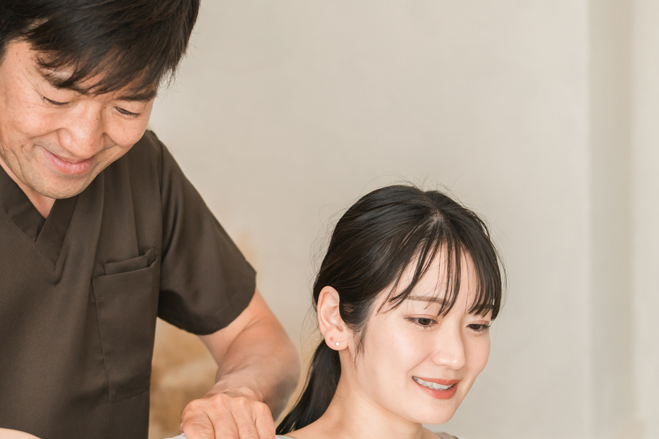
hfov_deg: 19.3
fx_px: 1940
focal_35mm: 106
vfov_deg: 12.9
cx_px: 364
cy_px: 327
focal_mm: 50
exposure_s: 1/500
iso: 320
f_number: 2.2
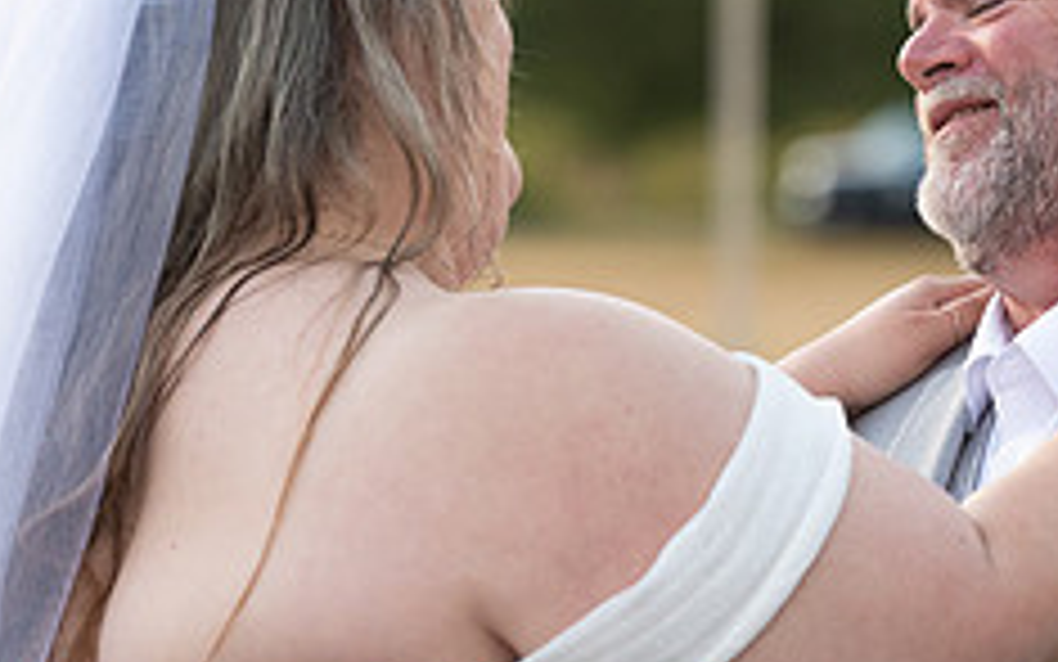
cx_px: 990
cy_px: 484
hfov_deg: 6.2
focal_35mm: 339
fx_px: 9777
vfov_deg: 3.9
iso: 1600
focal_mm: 135
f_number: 4
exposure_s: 1/500
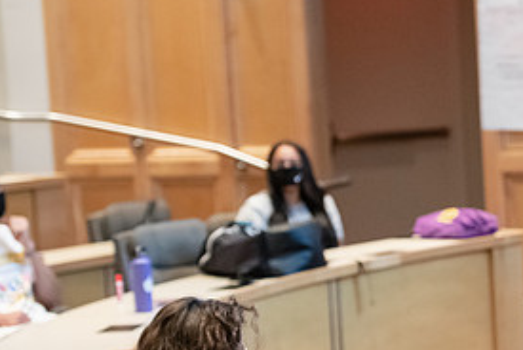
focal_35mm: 179
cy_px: 340
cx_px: 548
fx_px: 2603
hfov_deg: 11.3
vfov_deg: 7.7
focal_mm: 85
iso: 5000
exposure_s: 1/125
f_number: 3.2
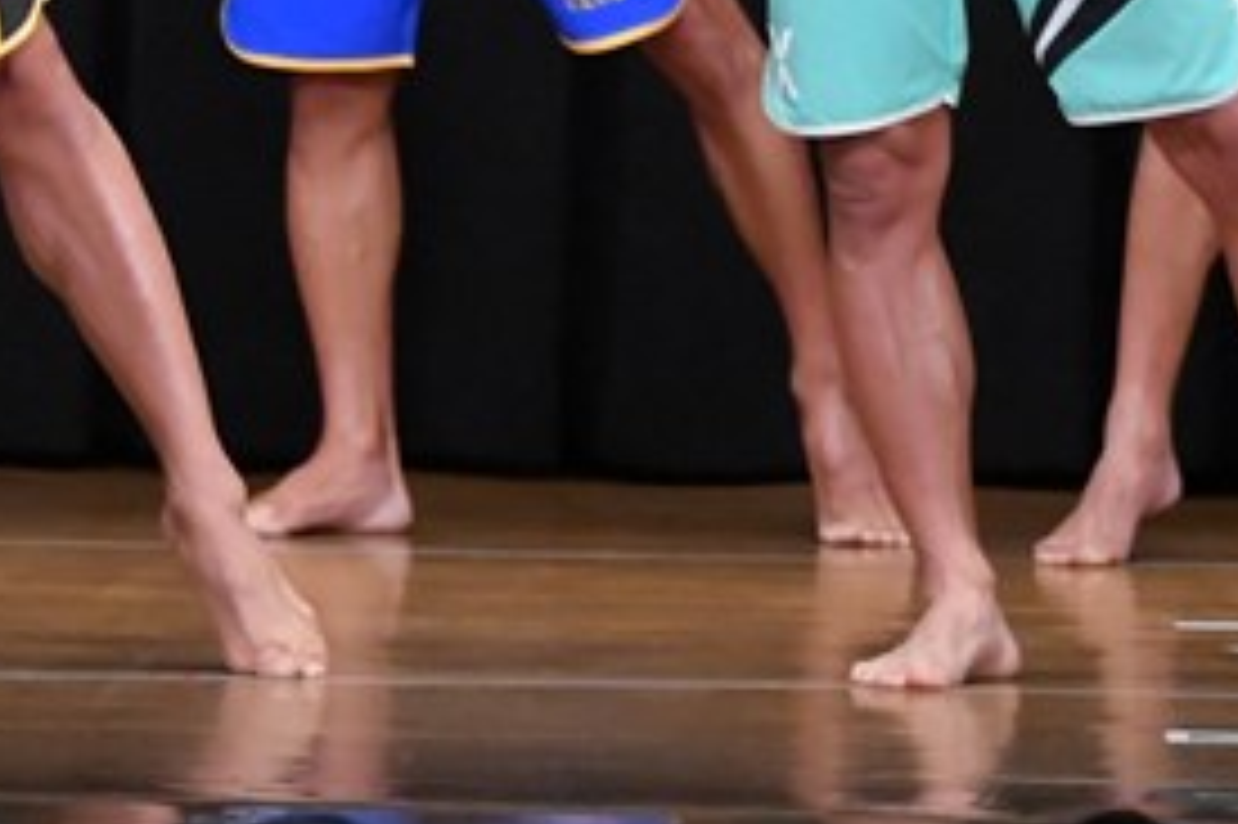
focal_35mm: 635
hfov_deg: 3.2
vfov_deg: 2.2
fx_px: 21823
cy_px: -297
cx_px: 272
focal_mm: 150
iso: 8000
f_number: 5.6
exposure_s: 1/400
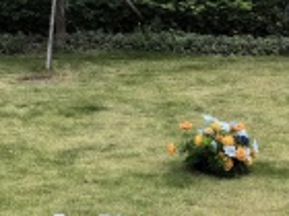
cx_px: 38
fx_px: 877
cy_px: 101
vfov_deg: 14.1
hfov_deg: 18.5
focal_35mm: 105
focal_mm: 5.75
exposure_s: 1/1567
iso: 50
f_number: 2
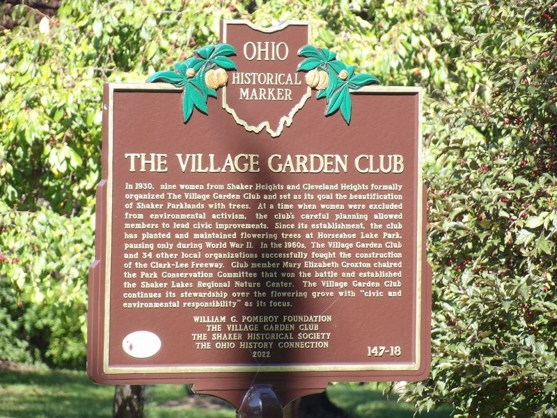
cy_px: 209
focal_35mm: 512
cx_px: 278
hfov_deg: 3.9
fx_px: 8239
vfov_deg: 2.9
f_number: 4.1
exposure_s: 1/133
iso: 100
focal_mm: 91.8
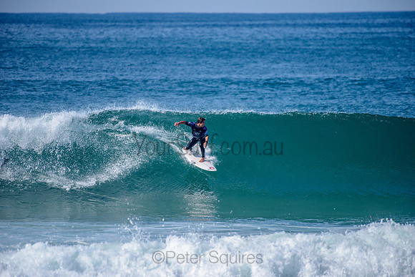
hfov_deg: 4.1
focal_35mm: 500
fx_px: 5765
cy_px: 138
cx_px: 208
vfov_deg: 2.8
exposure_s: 1/2000
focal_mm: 500
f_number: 5.6
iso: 160
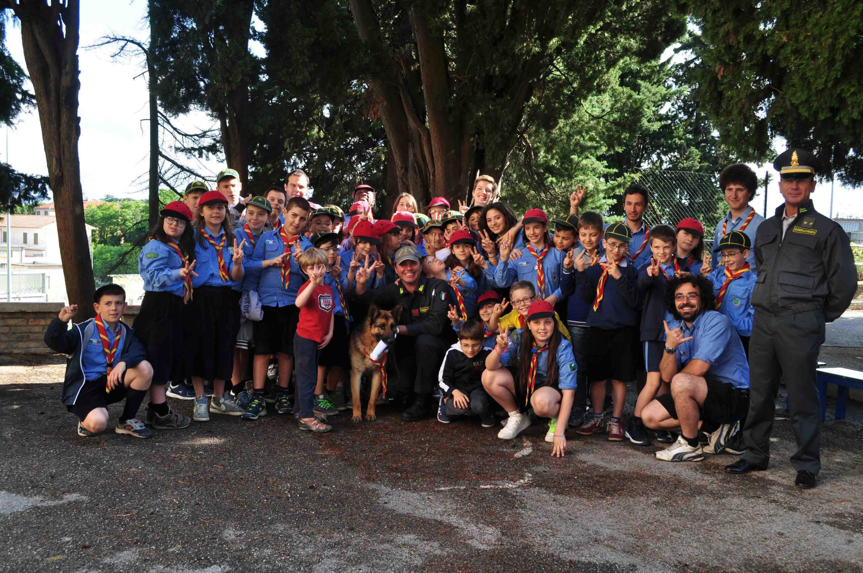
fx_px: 862
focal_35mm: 36
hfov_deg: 53.2
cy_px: 286
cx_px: 432
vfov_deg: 36.8
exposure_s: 1/80
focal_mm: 24
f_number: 8
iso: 200
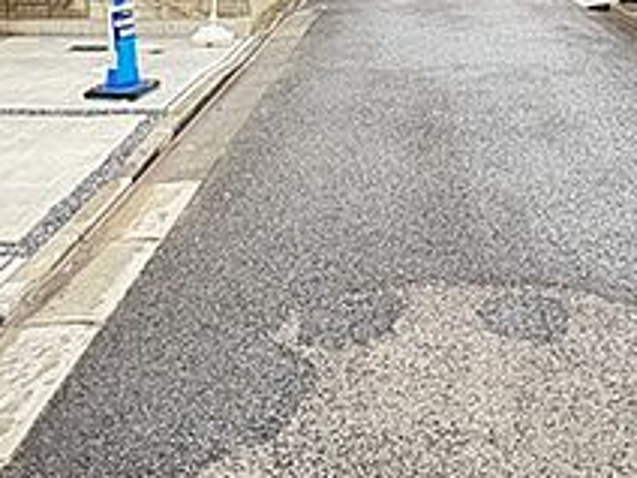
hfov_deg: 45.4
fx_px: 754
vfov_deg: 31.6
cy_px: -35
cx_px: 394
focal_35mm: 41
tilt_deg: -5.2
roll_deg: +1.5
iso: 64
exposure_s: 1/156
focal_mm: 2.22
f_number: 2.2
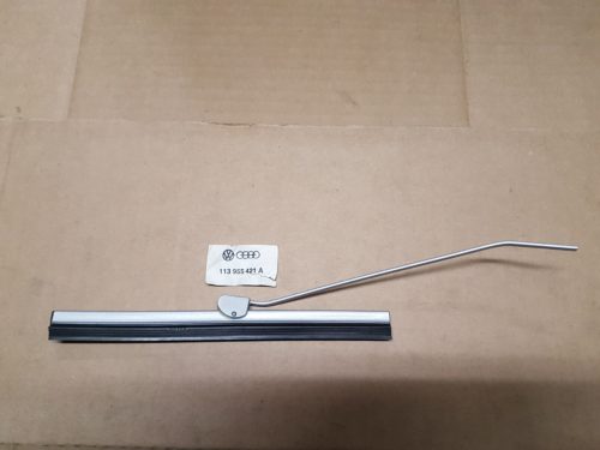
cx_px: 300
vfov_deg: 53.1
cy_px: 225
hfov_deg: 67.3
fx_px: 451
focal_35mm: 26
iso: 200
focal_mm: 4.2
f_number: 1.7
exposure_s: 1/50
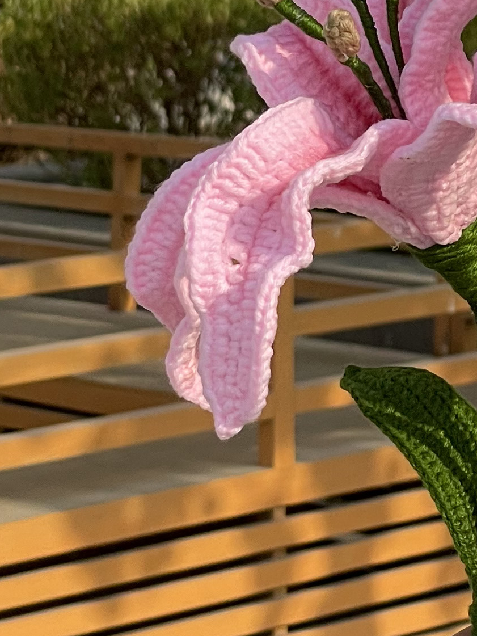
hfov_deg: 7.8
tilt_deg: -3.2
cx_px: 725
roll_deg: +1.0
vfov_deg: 10.5
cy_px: 26
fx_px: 3435
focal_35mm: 187
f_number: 2
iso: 25
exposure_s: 1/1776
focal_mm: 6
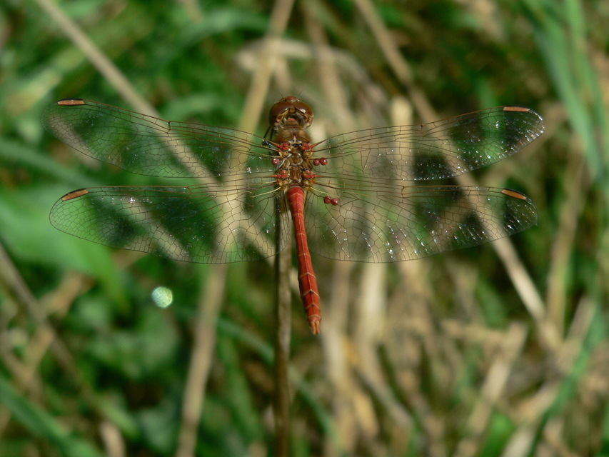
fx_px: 1284
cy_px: 228
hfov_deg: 26.7
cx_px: 304
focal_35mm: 73
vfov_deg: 20.2
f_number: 4
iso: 80
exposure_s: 1/800
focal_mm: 12.1
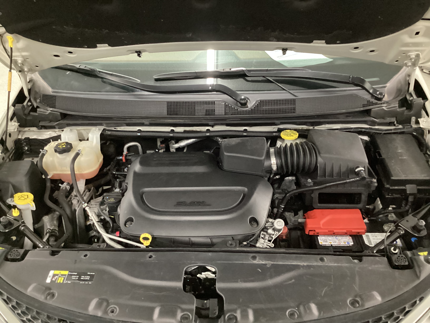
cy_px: 162
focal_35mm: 31
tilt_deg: -32.1
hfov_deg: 58.4
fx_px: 385
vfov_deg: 45.4
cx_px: 215
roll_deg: +1.6
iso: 800
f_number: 2.4
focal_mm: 3.3
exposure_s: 1/24
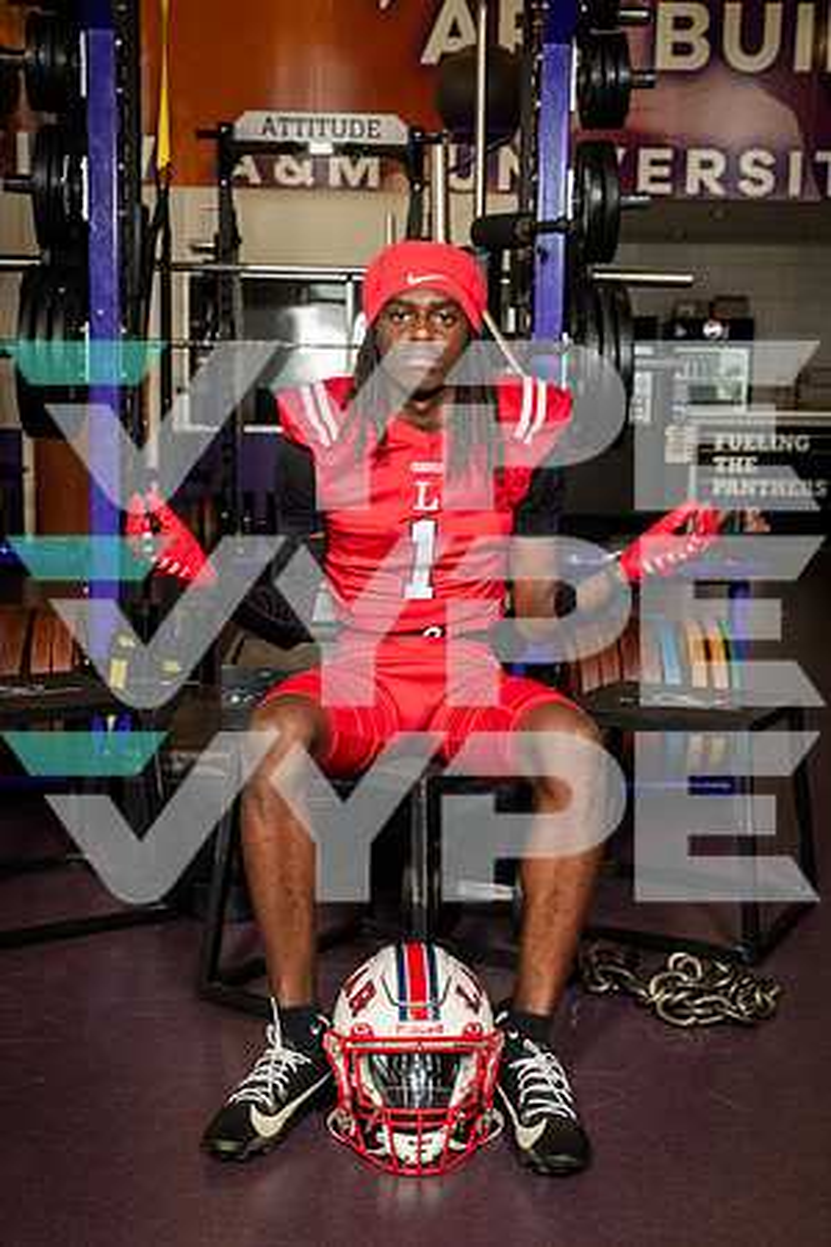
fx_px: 1662
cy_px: 624
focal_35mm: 48
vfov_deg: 41.1
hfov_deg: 28.1
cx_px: 416
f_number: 7.1
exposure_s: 1/250
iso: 800
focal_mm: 48
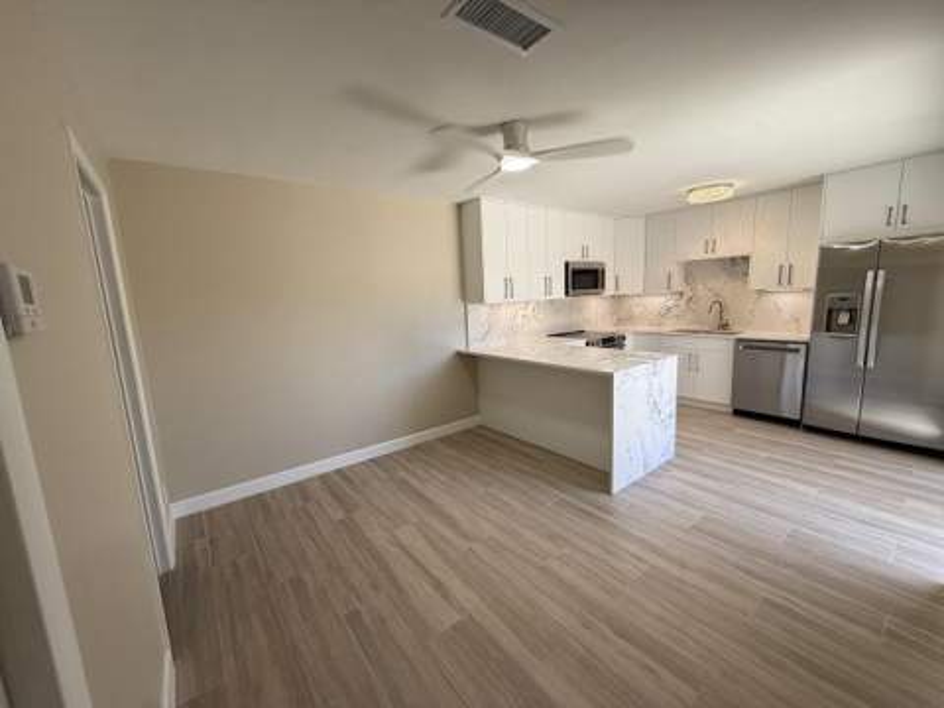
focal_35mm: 14
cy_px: 354
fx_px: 382
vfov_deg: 85.7
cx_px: 472
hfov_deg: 102.1
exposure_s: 1/120
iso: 64
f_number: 2.2
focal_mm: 2.22
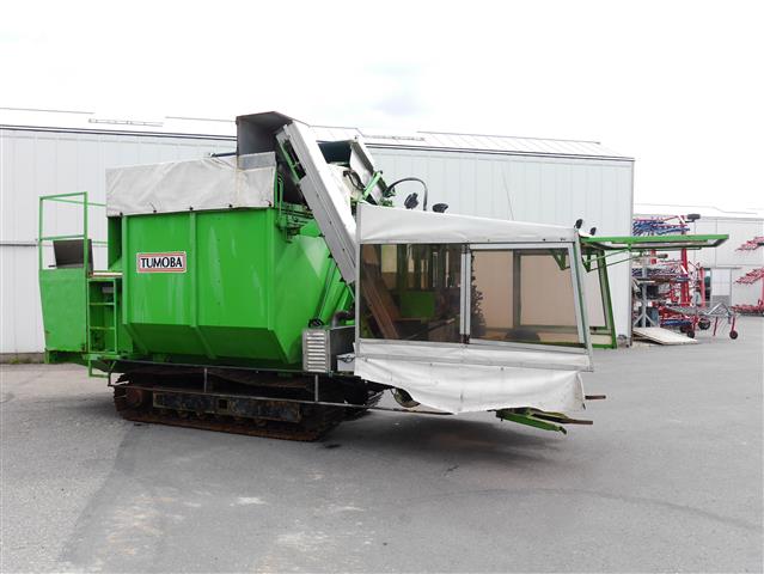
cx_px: 382
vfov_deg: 46.8
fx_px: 662
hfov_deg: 59.9
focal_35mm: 30
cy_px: 287
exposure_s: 1/250
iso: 160
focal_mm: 15
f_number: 6.3
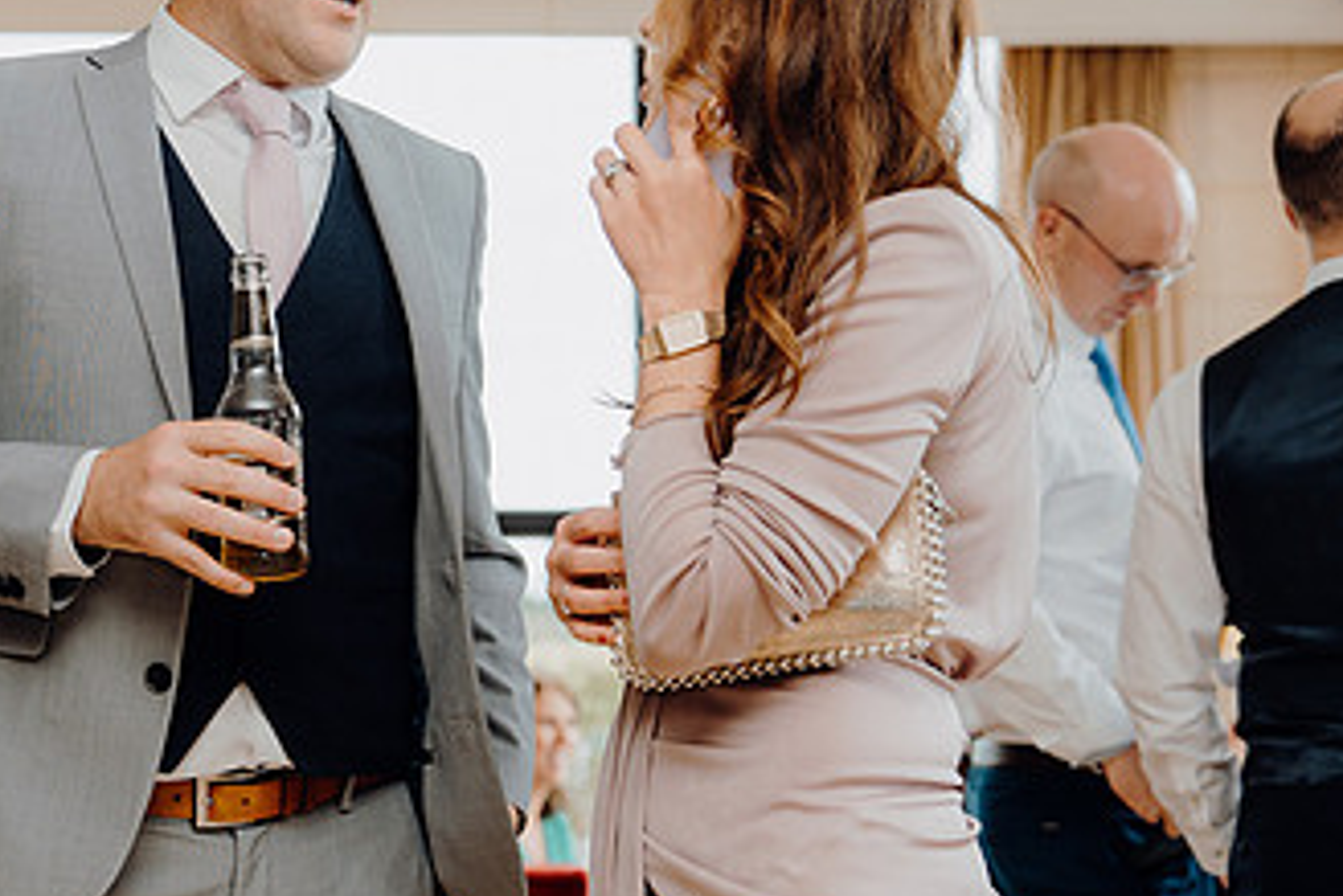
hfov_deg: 24.2
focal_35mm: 83
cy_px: 436
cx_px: 319
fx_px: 3098
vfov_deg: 16.5
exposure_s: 1/200
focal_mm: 47
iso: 320
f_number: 2.8
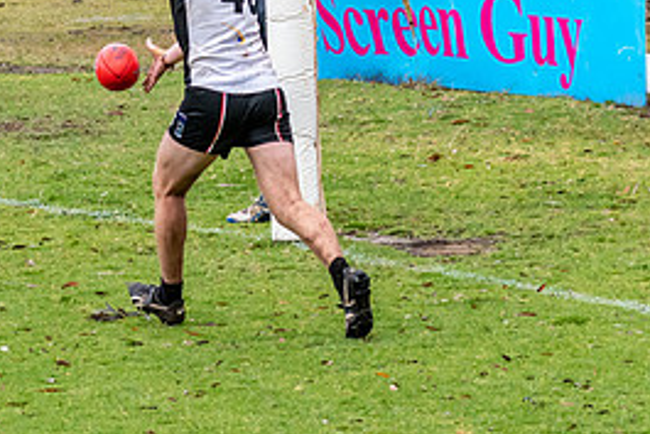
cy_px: 107
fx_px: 10983
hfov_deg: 3.4
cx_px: 14
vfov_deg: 2.3
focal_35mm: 608
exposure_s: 1/2500
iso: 1250
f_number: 7.1
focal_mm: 170
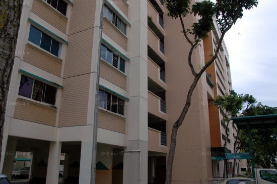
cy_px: 92
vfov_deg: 43.5
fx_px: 230
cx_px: 138
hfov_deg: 62.0
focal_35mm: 30
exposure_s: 1/250
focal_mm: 20
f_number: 8
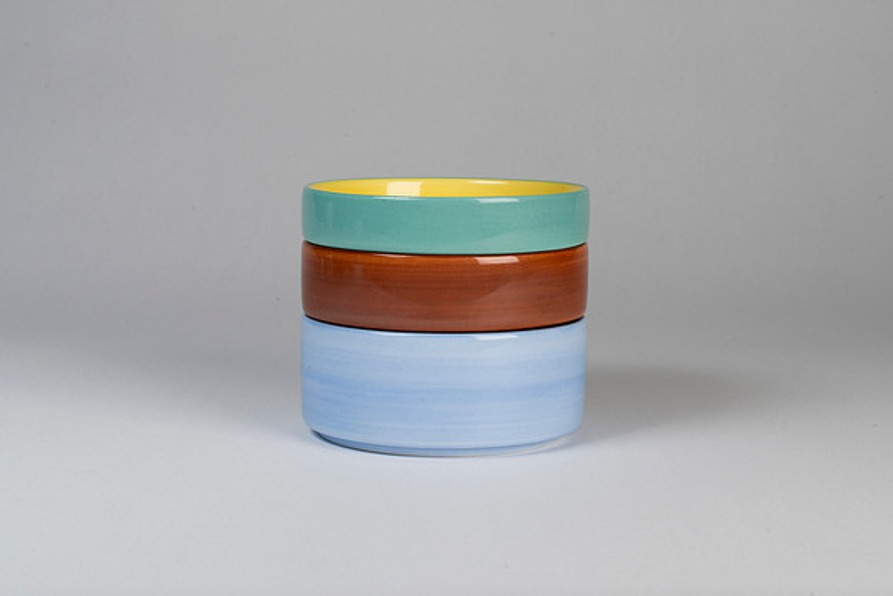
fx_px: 1650
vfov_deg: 20.5
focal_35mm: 67
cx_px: 442
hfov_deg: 30.3
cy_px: 254
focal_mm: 50
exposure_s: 1/250
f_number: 16
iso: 200
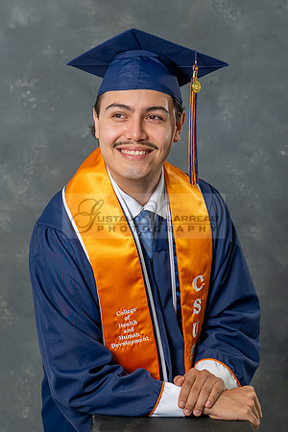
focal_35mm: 104
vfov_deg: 19.6
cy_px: 232
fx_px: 1250
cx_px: 120
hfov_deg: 13.1
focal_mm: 55
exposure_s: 1/200
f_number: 4
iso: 200
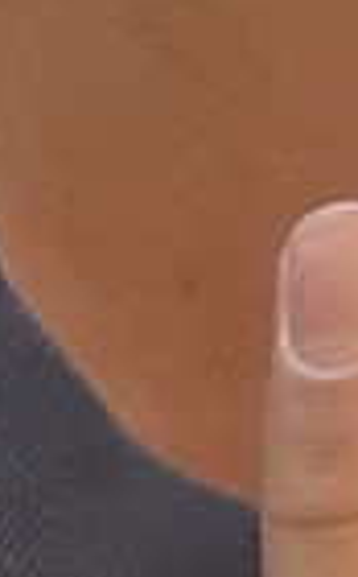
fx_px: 3652
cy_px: -808
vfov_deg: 8.3
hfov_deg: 5.2
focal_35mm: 233
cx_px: 1160
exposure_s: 1/99
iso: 100
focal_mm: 2.71
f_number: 2.2
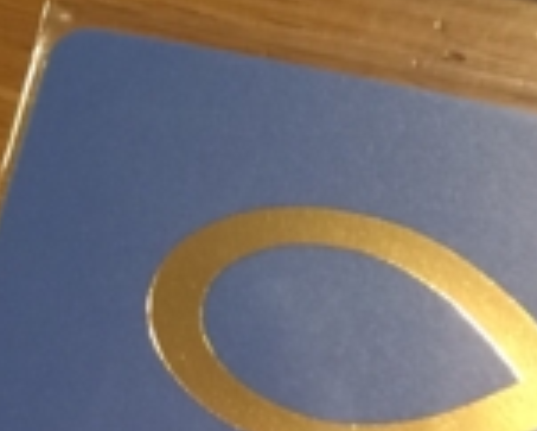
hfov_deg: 12.6
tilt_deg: -58.6
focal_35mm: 150
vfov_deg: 9.9
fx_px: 2386
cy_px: -278
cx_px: -78
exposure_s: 1/33
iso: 125
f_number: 2.2
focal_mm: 4.15
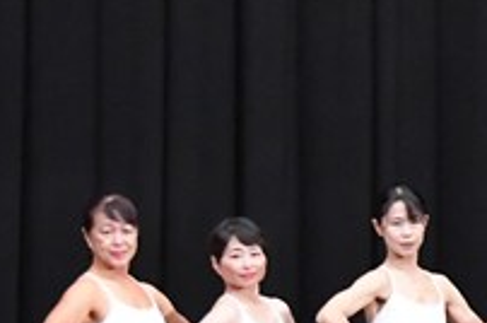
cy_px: 296
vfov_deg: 3.3
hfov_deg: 4.9
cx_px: 847
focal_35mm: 415
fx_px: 5605
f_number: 5.6
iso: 8000
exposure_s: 1/400
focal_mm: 72
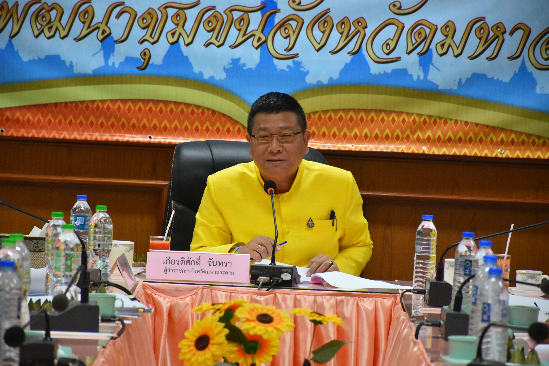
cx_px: 274
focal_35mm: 210
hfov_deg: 9.8
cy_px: 183
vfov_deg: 6.5
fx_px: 3202
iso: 2000
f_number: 5.6
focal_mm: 140
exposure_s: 1/125
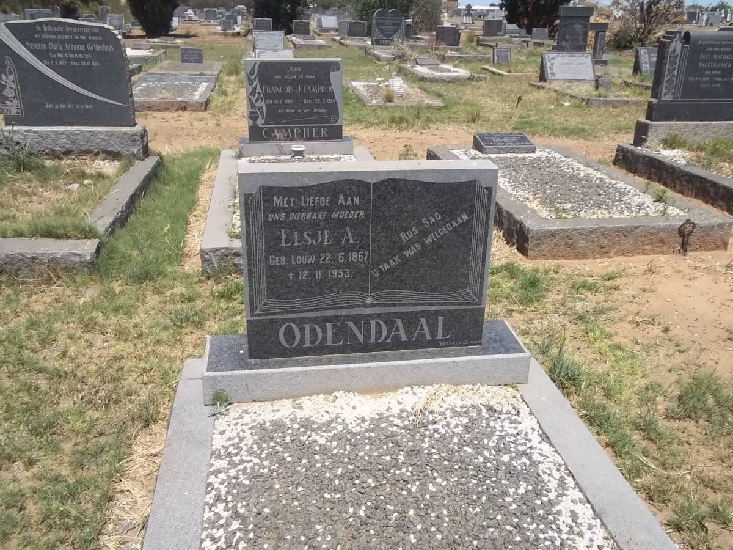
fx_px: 678
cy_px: 275
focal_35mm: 32
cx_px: 366
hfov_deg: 56.8
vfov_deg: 44.2
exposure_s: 1/500
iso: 80
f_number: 5.5
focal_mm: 5.7
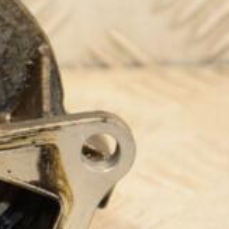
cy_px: 138
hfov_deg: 4.0
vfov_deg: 4.1
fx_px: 3226
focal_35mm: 431
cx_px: -126
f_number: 5.6
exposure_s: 1/125
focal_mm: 92
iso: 800
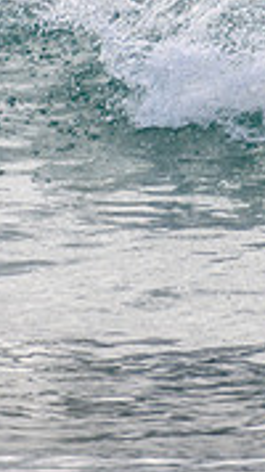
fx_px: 23532
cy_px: -83
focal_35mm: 1882
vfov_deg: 1.1
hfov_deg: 0.6
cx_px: 321
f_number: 5.6
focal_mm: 400
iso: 180
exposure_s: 1/2000
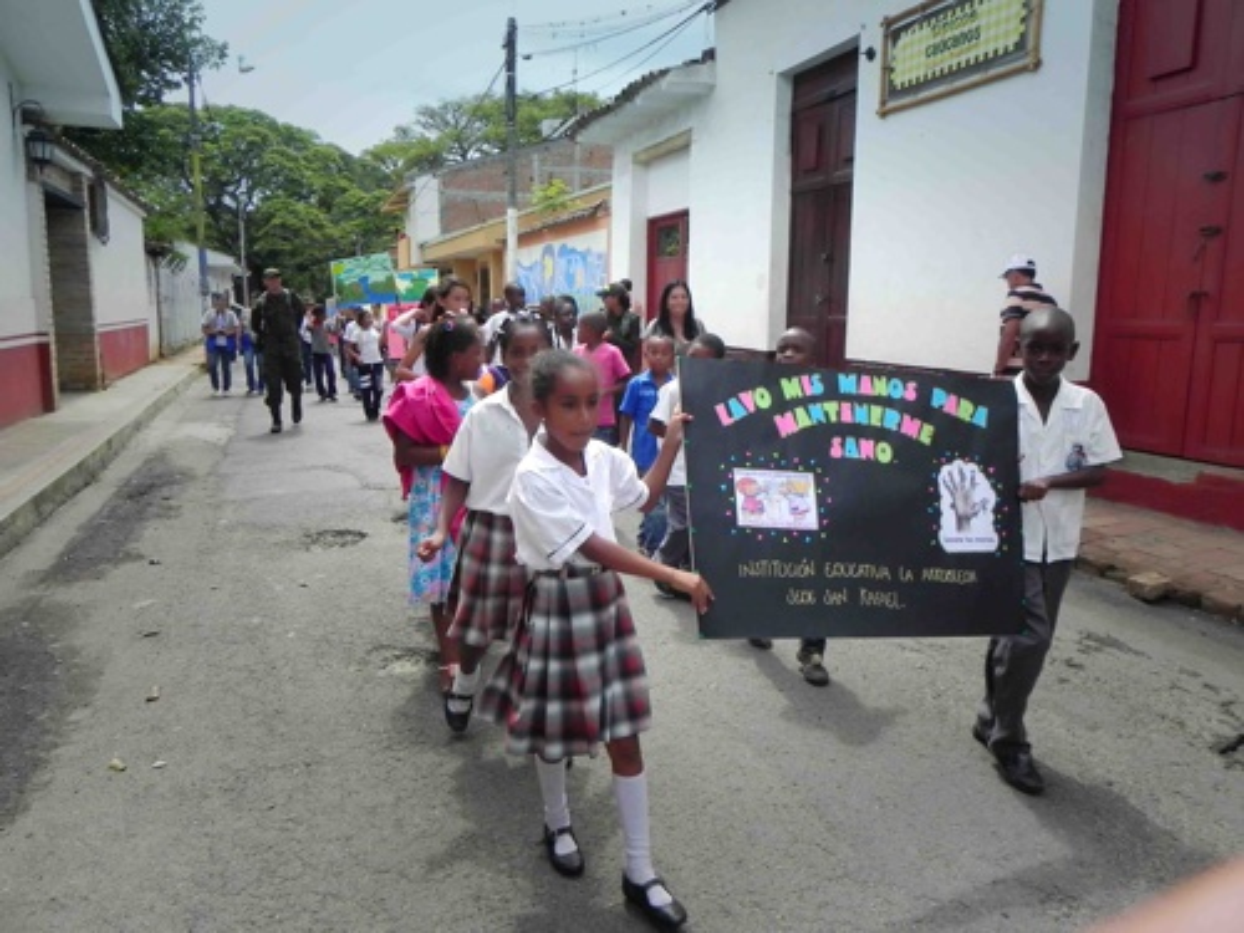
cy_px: 466
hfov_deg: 67.3
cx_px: 622
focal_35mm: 26
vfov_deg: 53.1
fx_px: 934
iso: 160
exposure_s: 1/292
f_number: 6.3
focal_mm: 4.6
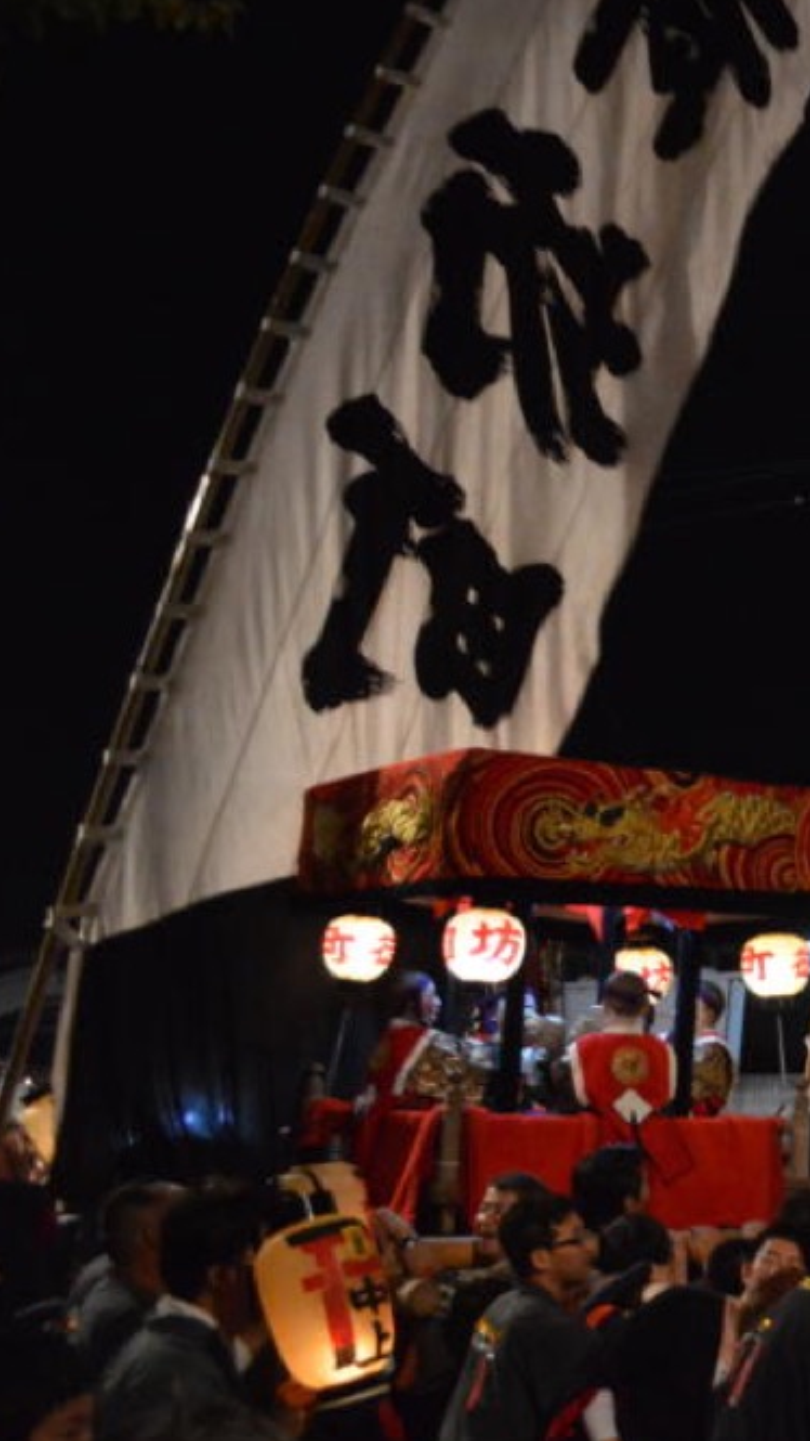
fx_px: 1948
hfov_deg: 19.9
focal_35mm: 51
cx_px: 1263
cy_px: 636
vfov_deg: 40.5
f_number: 3.5
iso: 3200
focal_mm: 18
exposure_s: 1/30
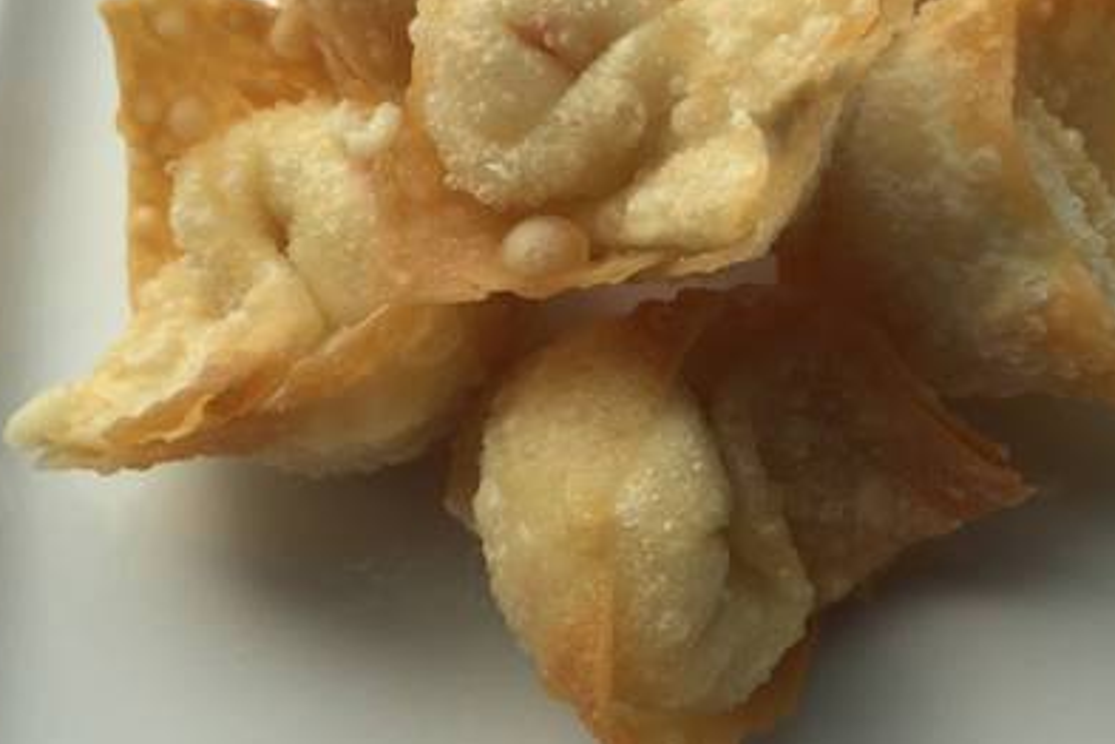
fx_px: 1394
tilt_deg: -68.7
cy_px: 250
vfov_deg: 29.7
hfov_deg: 43.3
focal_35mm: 45
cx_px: 698
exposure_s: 1/1799
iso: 32
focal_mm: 4.15
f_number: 2.2
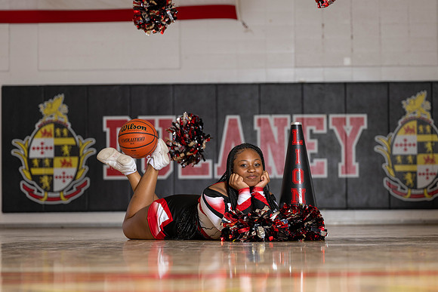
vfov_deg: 13.2
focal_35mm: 104
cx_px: 210
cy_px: 145
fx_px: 1262
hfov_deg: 19.7
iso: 160
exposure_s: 1/200
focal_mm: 70
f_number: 2.8
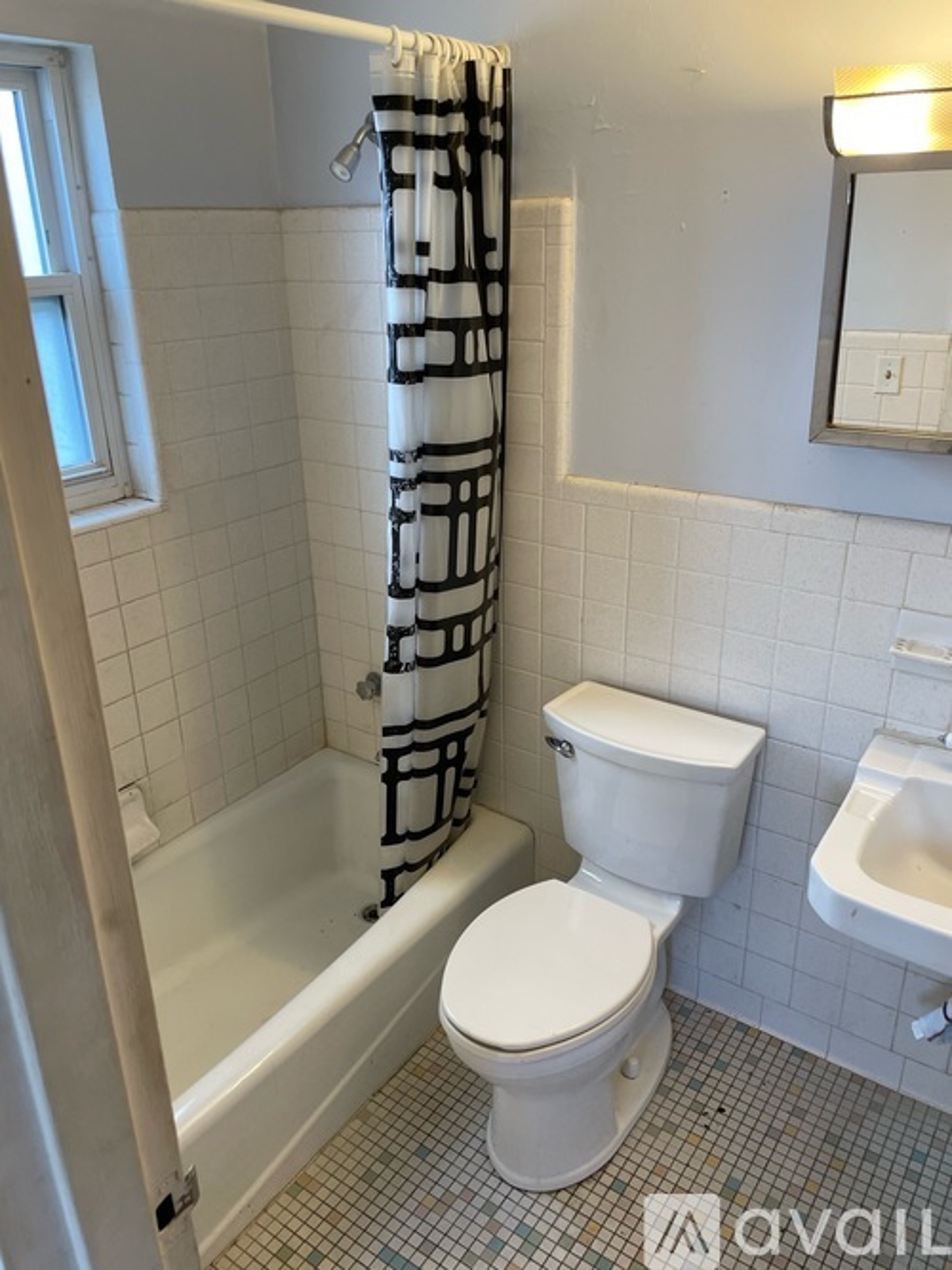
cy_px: 635
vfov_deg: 67.3
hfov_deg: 53.0
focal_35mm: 26
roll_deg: +1.0
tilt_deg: -20.2
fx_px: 954
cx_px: 476
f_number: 1.6
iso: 80
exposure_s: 1/60
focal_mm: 4.2
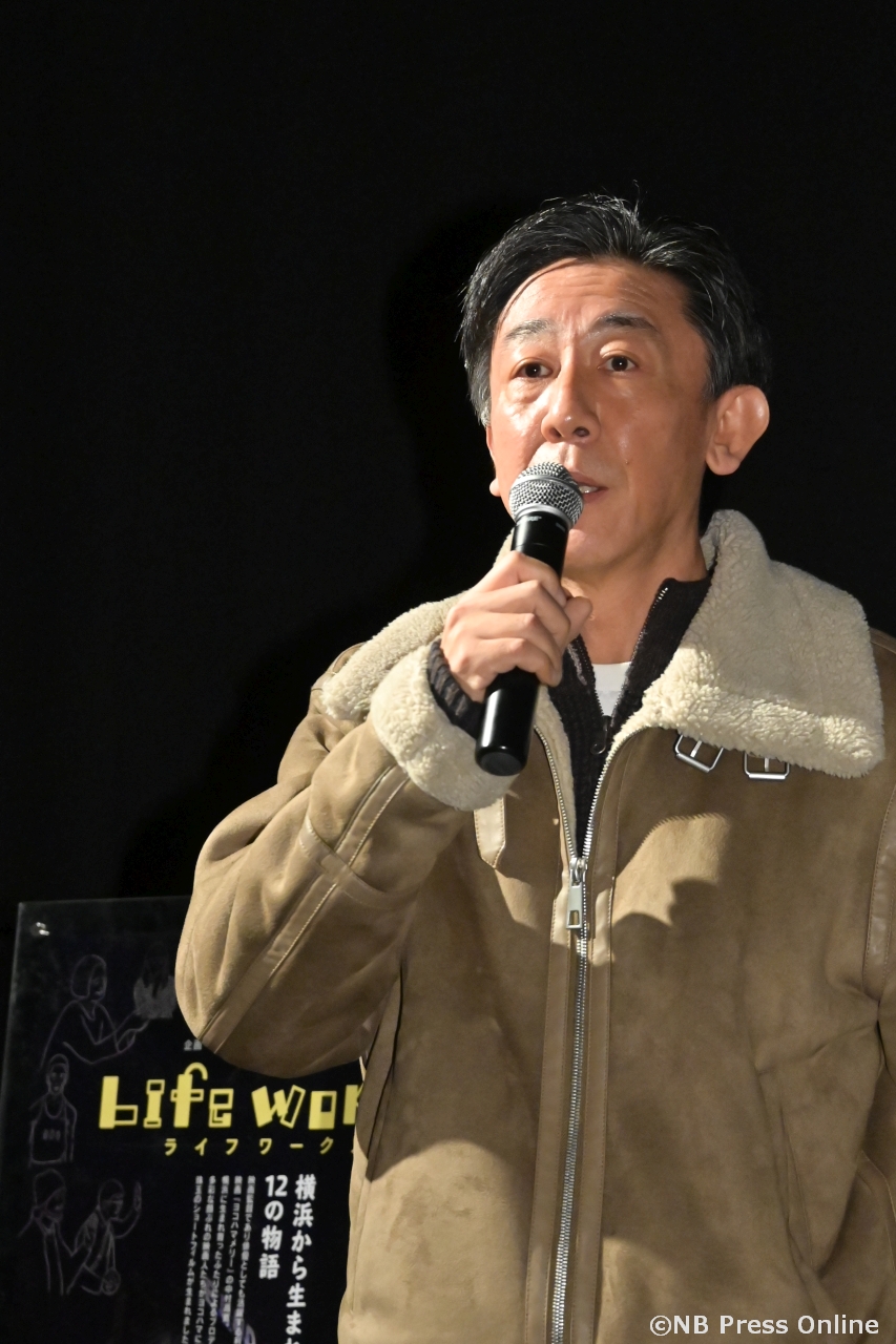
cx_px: 448
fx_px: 6273
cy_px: 672
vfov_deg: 12.2
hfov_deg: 8.2
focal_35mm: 168
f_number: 5.6
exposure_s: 1/125
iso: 6400
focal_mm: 112
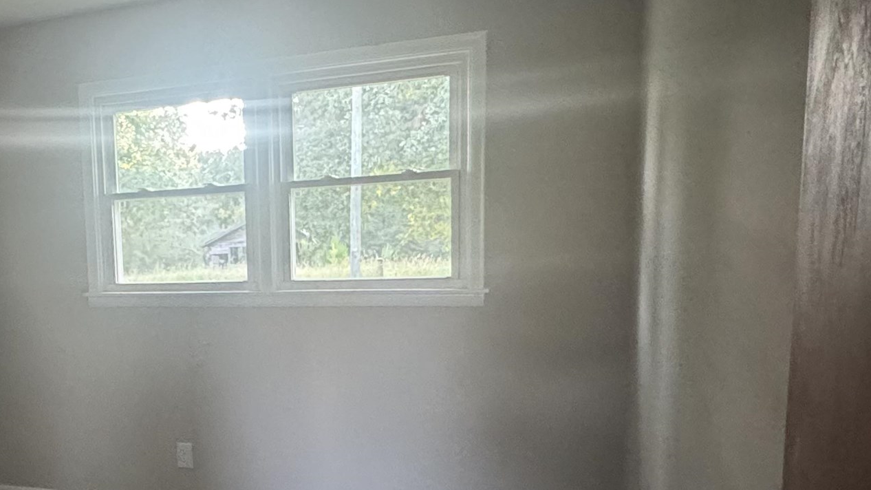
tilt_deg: -8.3
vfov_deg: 31.6
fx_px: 854
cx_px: 120
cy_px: 351
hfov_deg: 49.3
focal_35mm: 37
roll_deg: +2.9
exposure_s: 1/60
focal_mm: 2.22
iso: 1000
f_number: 2.2
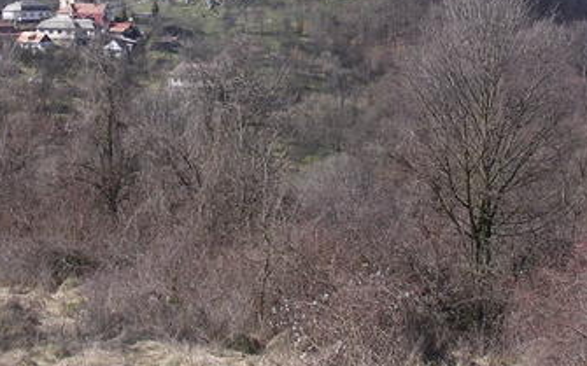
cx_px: 179
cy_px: 18
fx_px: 1327
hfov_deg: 24.8
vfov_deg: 15.5
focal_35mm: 83
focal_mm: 6.2
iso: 100
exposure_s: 1/197
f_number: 5.8
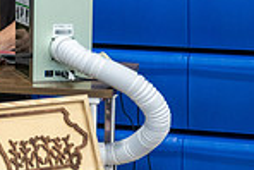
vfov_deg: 7.8
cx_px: -215
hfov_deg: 10.9
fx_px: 1243
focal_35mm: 176
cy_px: 73
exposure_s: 1/125
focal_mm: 45
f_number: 3.5
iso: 1250
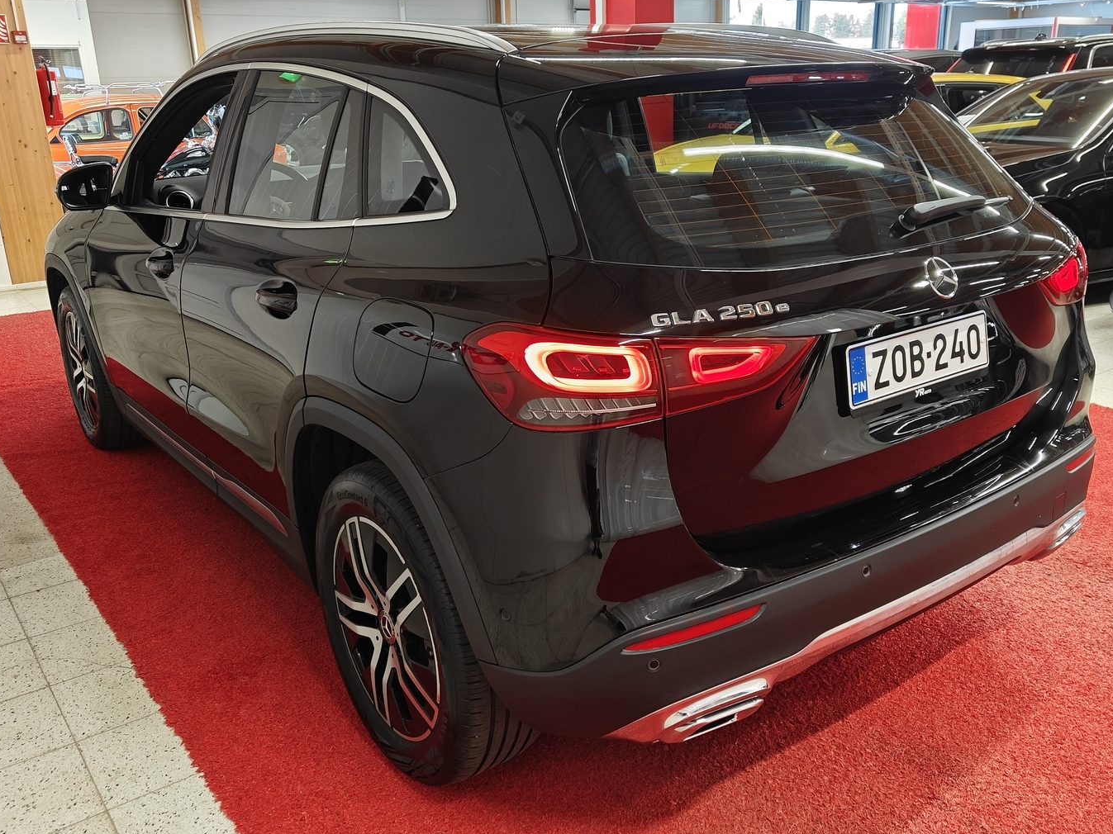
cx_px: 587
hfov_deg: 58.3
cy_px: 424
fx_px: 997
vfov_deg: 45.4
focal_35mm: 31
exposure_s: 1/60
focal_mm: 5.59
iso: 100
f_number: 1.8
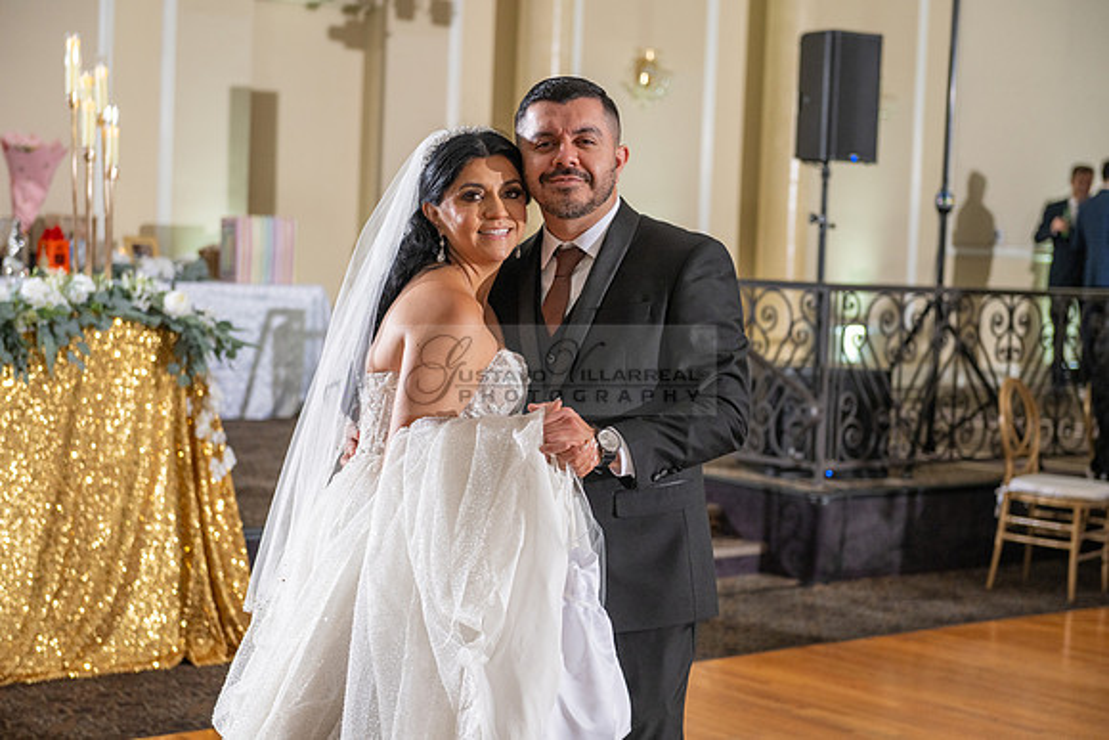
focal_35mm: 70
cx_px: 554
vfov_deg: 19.5
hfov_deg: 28.8
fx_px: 2157
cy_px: 370
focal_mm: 70
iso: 800
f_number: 4
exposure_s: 1/160
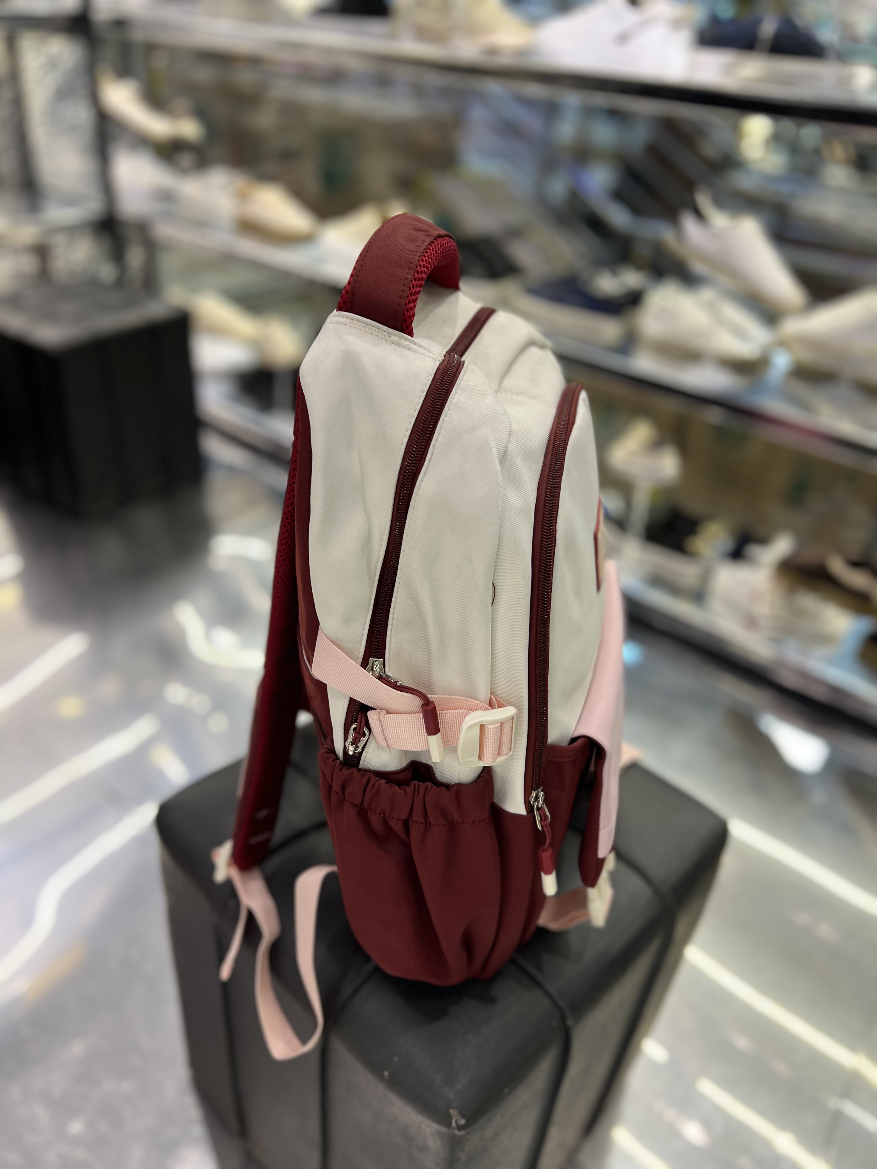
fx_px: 878
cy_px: 584
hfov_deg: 53.1
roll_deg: -3.9
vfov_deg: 67.3
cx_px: 438
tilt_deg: -32.6
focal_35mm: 26
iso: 40
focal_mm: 5.7
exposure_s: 1/100
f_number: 1.5
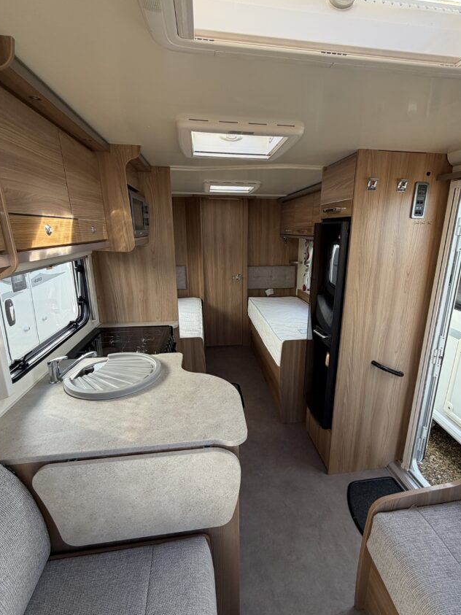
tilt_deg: -14.4
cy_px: 313
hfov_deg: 74.6
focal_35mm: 17
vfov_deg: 91.0
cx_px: 249
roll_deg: -1.0
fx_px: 302
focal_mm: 2.22
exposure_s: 1/145
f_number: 2.2
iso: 50
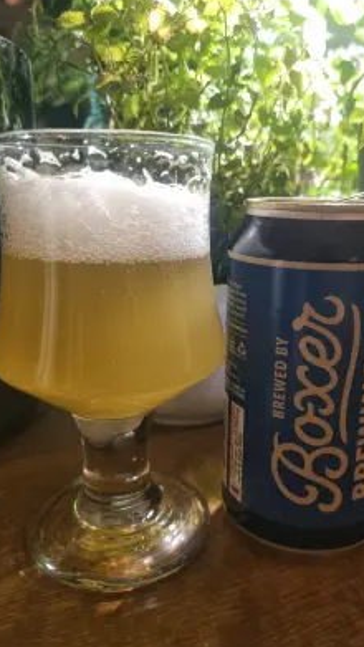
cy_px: 326
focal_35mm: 29
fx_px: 497
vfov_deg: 66.1
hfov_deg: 40.1
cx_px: 207
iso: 800
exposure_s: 1/50
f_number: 1.8
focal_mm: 5.4
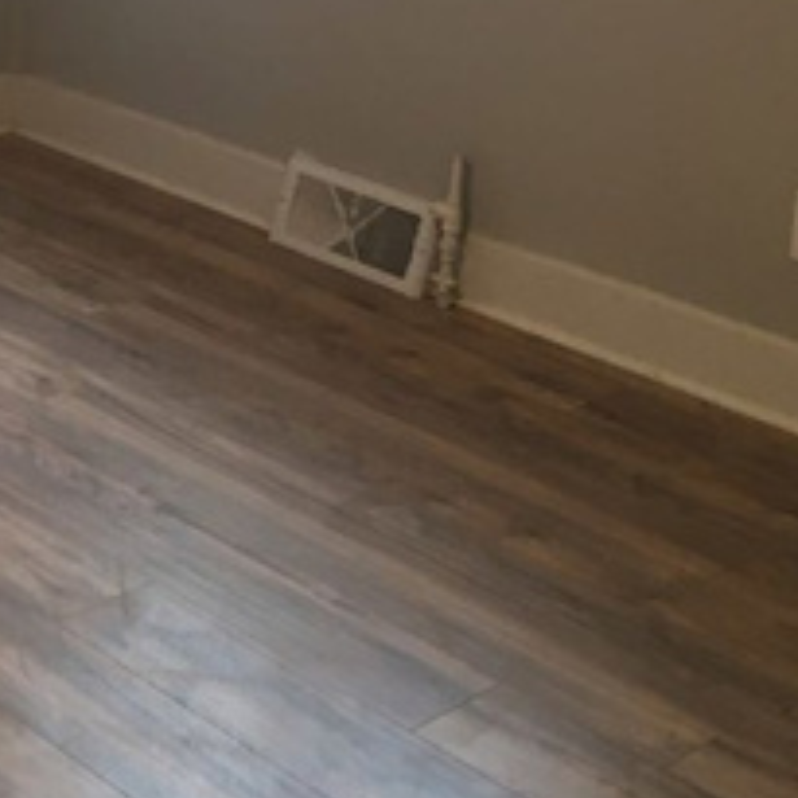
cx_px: 31
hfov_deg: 21.0
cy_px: -86
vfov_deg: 20.6
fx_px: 2087
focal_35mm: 80
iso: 80
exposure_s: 1/33
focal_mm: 4.15
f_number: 2.2
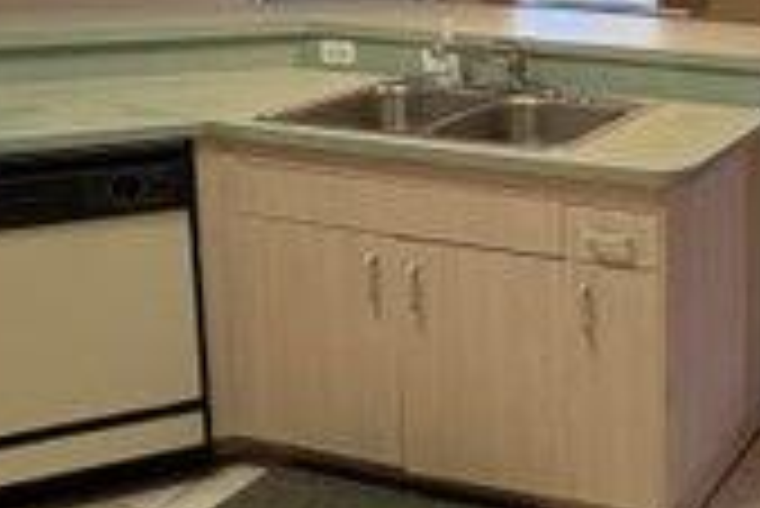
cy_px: 31
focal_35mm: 55
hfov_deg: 31.5
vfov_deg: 23.9
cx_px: 863
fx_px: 1162
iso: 250
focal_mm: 2.22
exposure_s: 1/60
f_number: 2.2
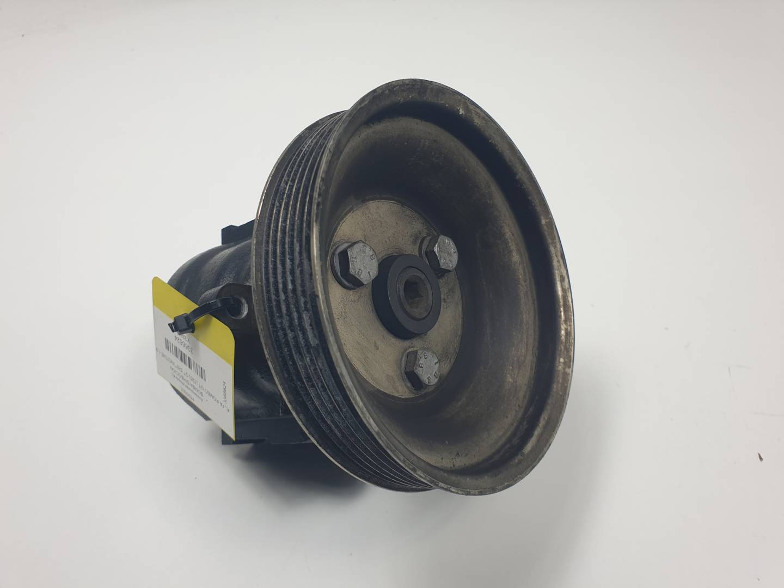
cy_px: 294
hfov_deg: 67.3
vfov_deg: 53.1
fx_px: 589
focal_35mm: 26
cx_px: 392
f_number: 2.4
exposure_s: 1/237
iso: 50
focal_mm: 4.3
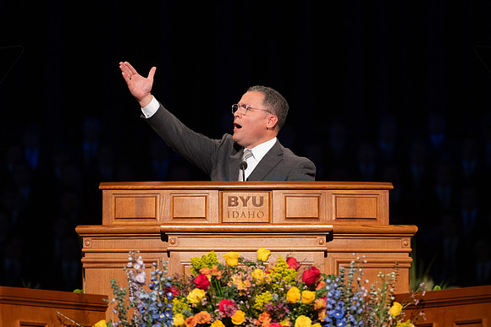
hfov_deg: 9.4
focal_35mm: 219
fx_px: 2985
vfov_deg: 6.3
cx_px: 253
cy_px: 157
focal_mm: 200
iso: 1000
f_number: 3.2
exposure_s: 1/320
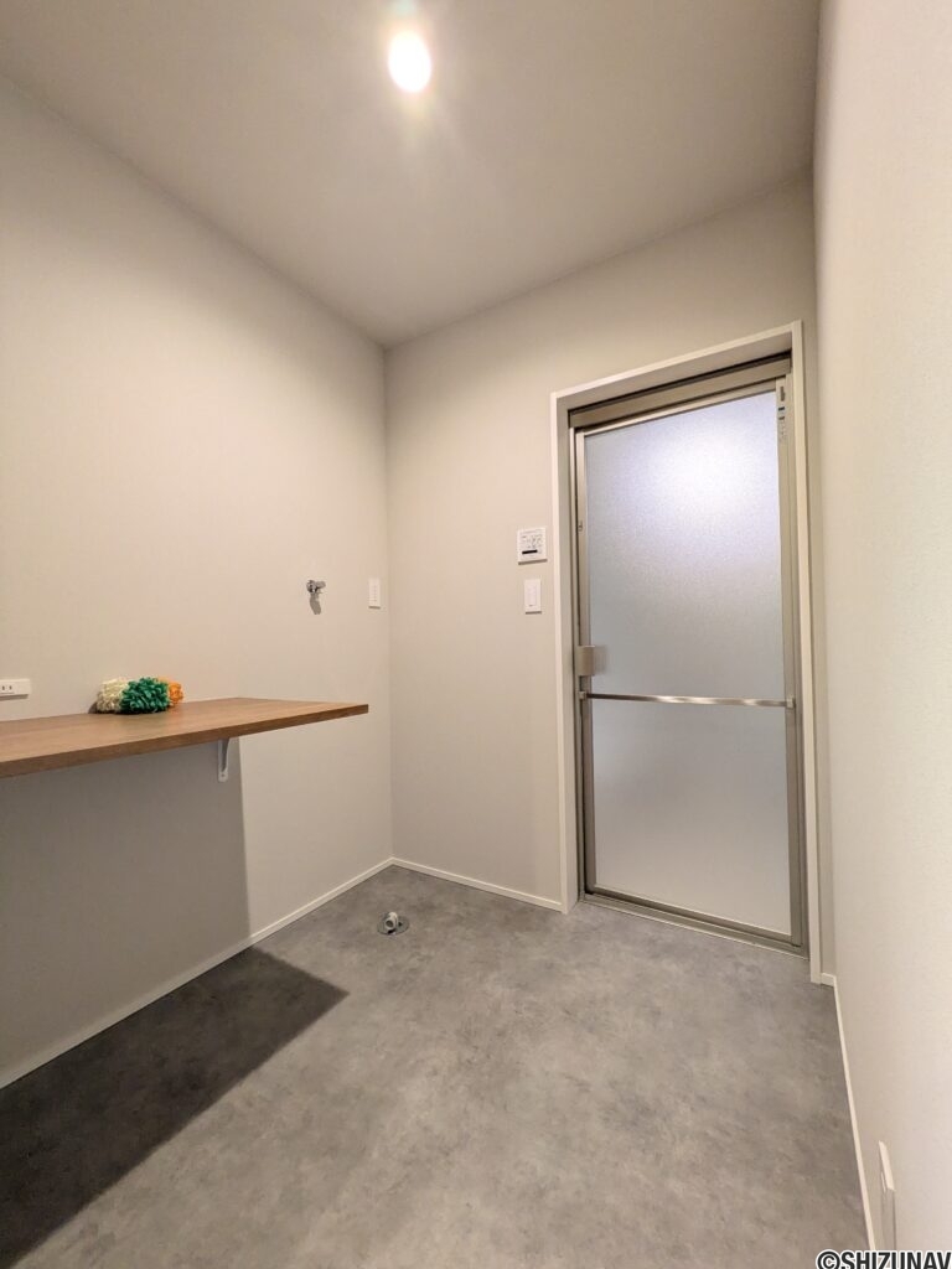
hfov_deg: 85.7
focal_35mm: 14
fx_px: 513
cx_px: 476
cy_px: 634
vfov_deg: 102.1
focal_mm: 1.83
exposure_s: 1/50
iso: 139
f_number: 2.2
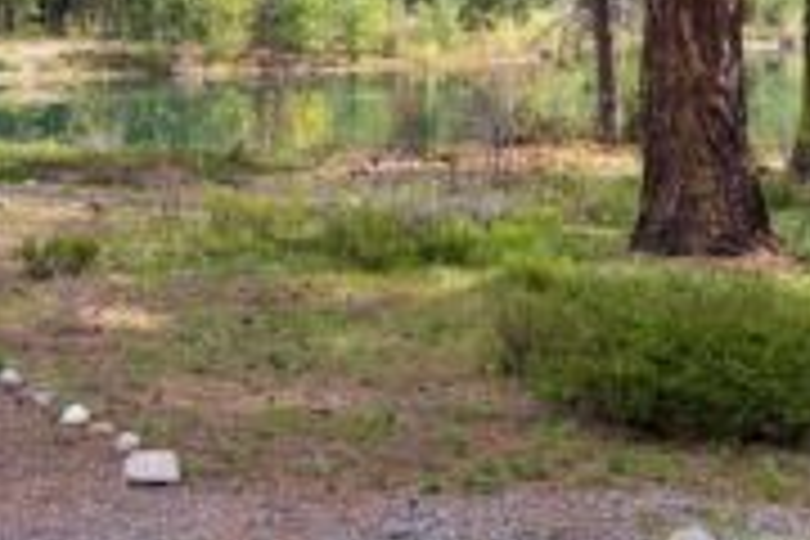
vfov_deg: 18.3
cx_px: 22
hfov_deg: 26.6
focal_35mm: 72
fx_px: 1627
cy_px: -7
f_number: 2.8
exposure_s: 1/8000
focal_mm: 32.6
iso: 100
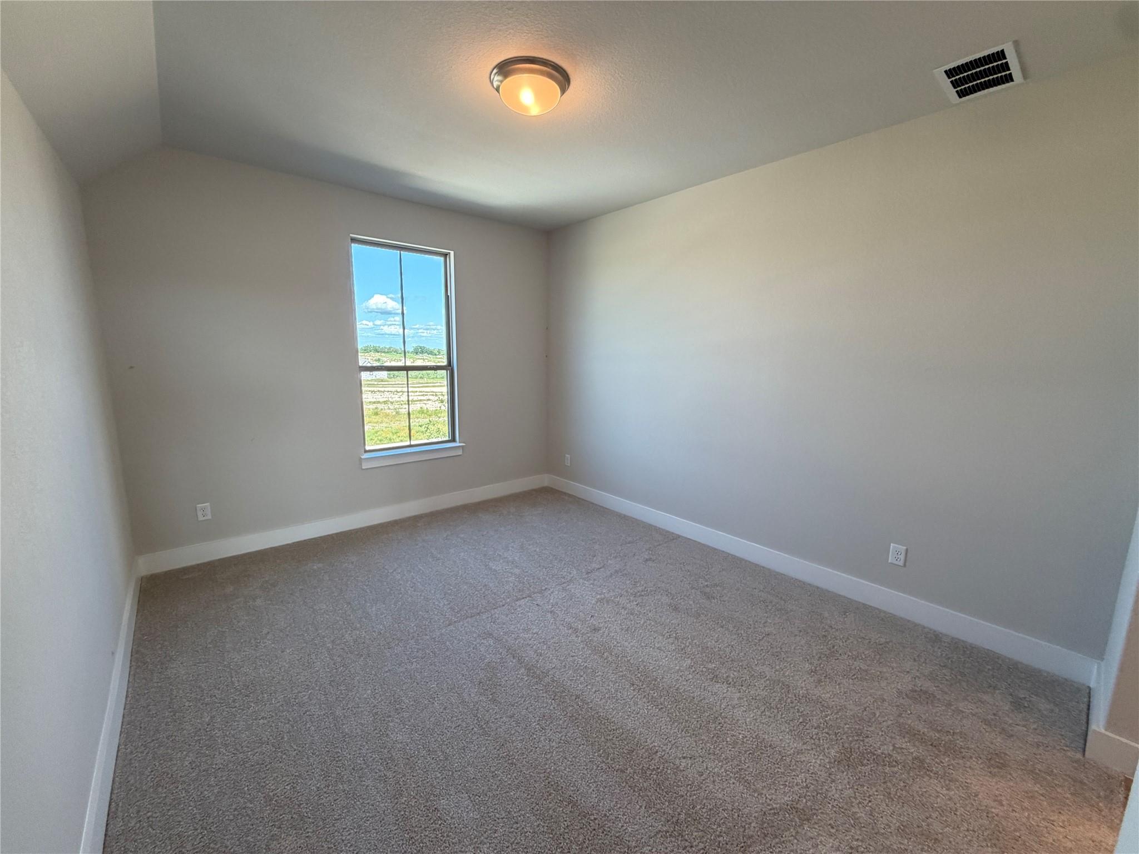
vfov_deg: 85.7
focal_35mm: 14
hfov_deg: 102.1
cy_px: 427
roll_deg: -1.2
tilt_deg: -7.5
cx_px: 570
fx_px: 461
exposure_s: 1/120
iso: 160
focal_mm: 2.22
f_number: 2.2
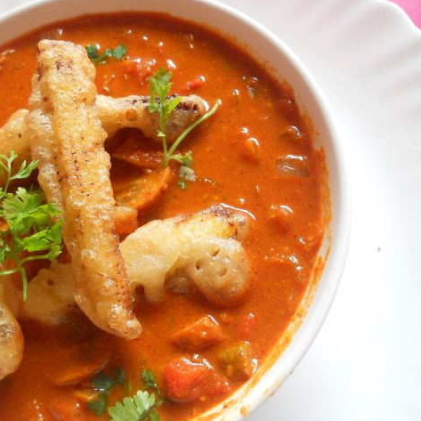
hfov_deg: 34.6
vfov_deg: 34.7
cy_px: 210
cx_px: 180
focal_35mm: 49
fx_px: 674
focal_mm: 6.72
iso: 160
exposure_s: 1/30
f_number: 3.1
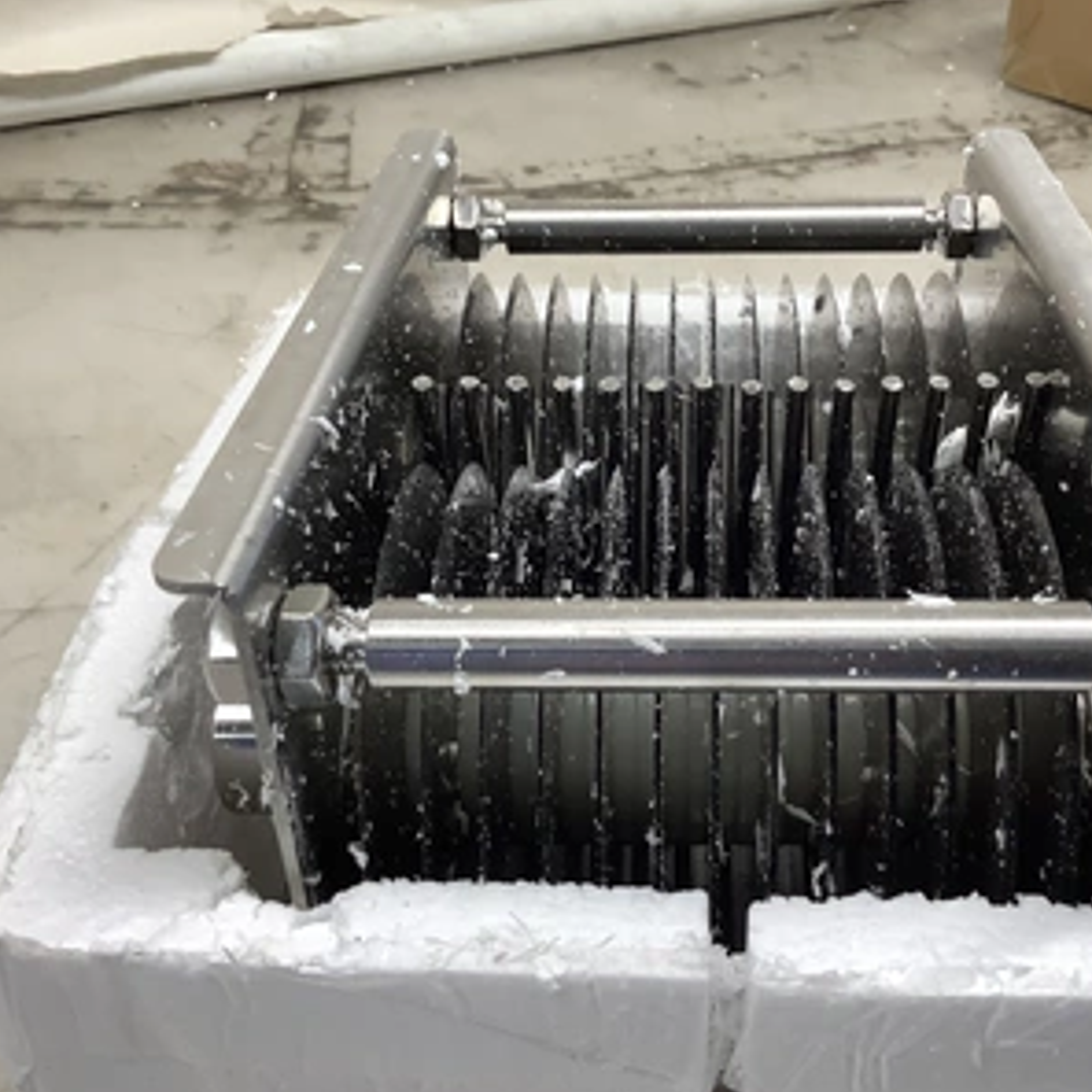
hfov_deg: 44.6
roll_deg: +0.0
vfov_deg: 44.9
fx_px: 1321
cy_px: 550
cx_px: 675
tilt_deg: -38.3
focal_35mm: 37
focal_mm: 3.3
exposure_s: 1/120
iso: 100
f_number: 2.4
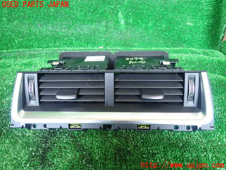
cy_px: 85
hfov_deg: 69.4
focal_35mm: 25
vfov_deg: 54.9
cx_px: 113
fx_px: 163
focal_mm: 4.5
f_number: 2
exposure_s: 1/60
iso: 125
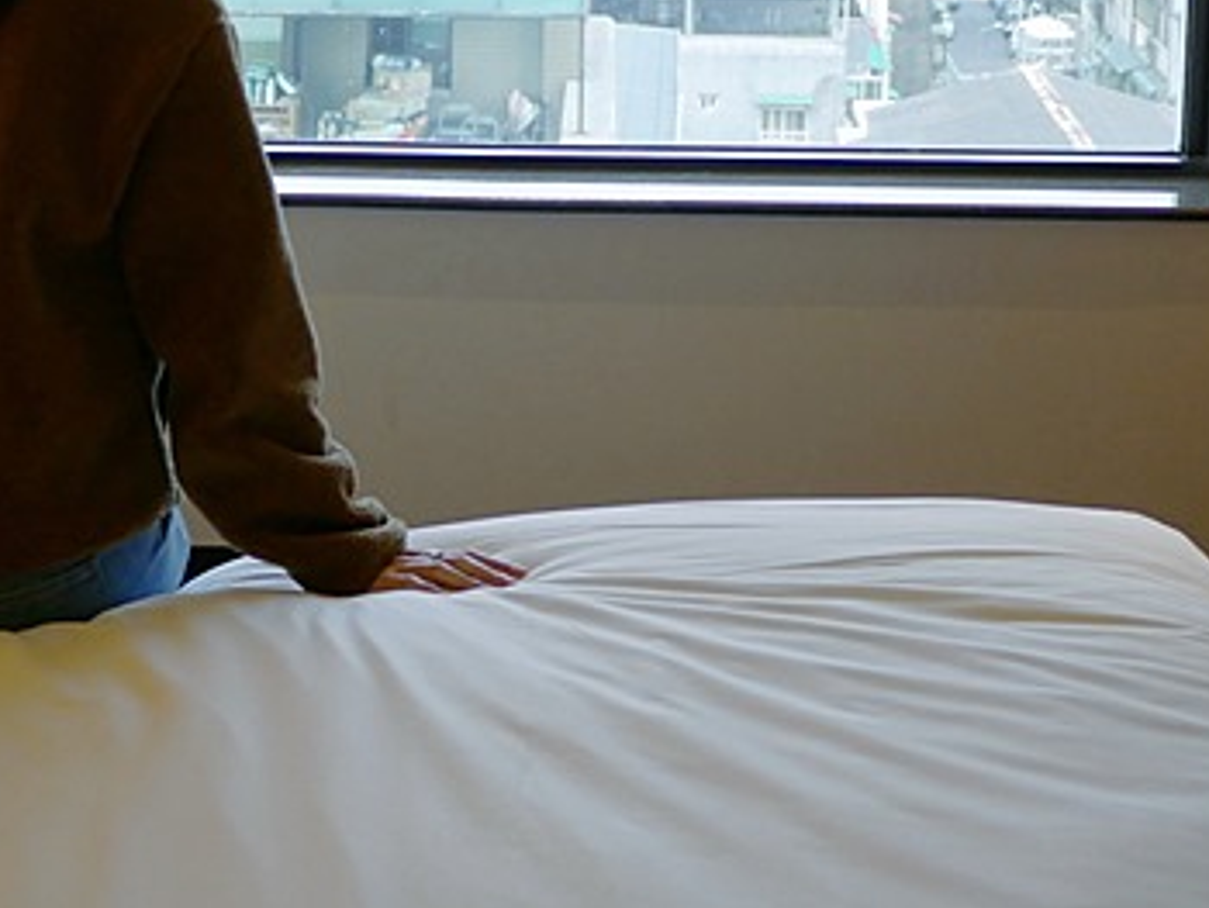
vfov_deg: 18.3
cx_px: 442
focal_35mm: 80
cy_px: 199
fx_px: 2796
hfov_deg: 24.3
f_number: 2.5
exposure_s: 1/60
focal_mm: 14
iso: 200
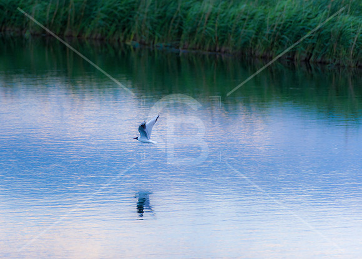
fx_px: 2461
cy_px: 111
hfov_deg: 8.4
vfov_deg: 6.0
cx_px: 141
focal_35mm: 239
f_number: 4
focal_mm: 200
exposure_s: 1/400
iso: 800
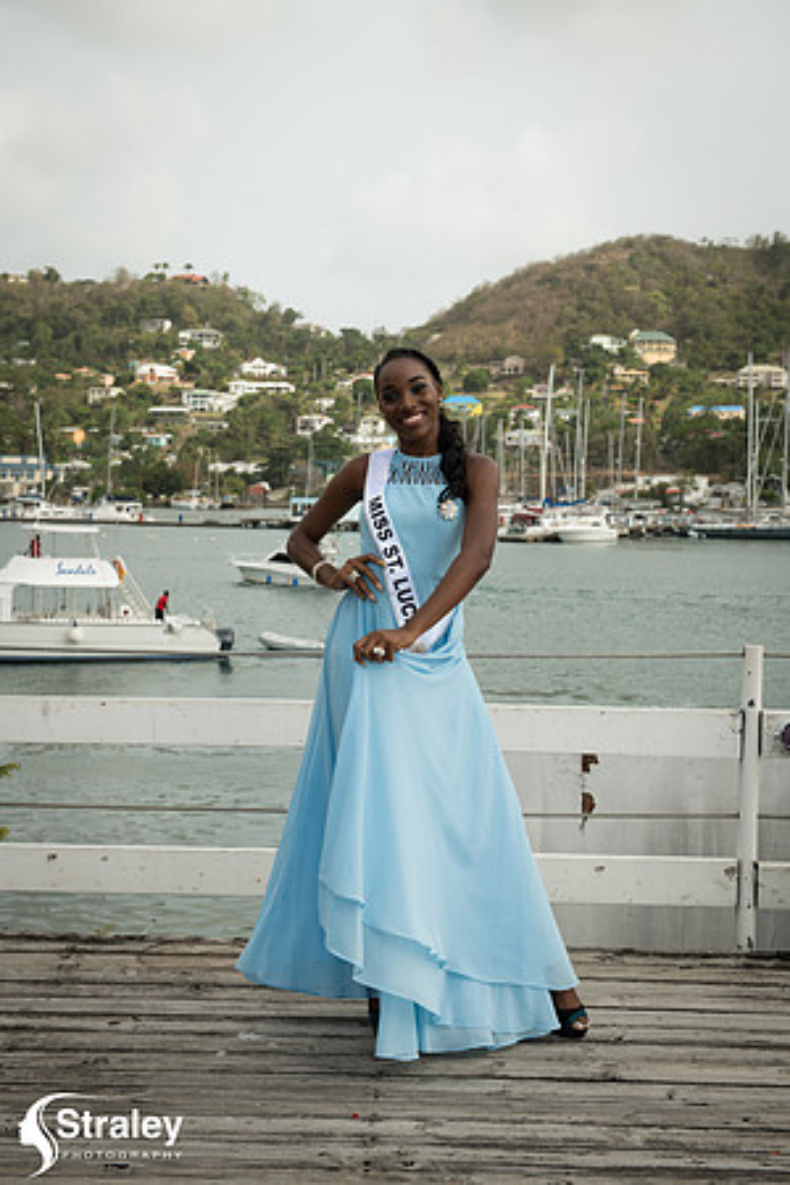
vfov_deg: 36.2
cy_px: 592
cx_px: 395
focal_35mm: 55
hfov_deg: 24.6
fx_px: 1810
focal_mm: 55
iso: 100
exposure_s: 1/160
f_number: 7.1
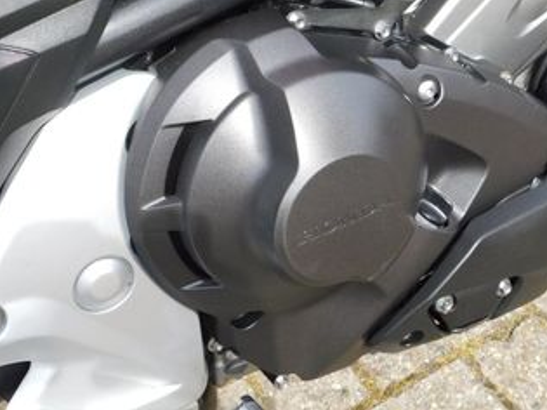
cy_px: 106
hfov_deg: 31.4
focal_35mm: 61
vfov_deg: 23.8
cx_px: 373
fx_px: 964
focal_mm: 5.3
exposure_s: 1/400
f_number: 3.2
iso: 125
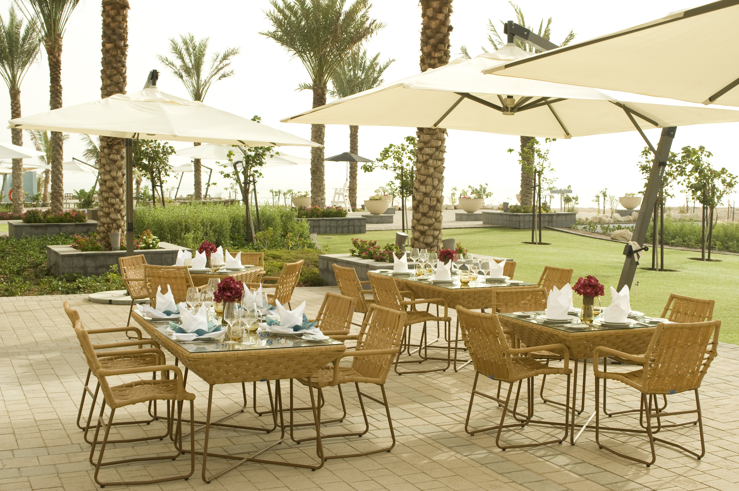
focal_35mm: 45
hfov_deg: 43.6
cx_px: 370
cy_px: 246
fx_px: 923
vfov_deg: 29.8
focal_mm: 45
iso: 200
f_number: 11
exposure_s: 1/160
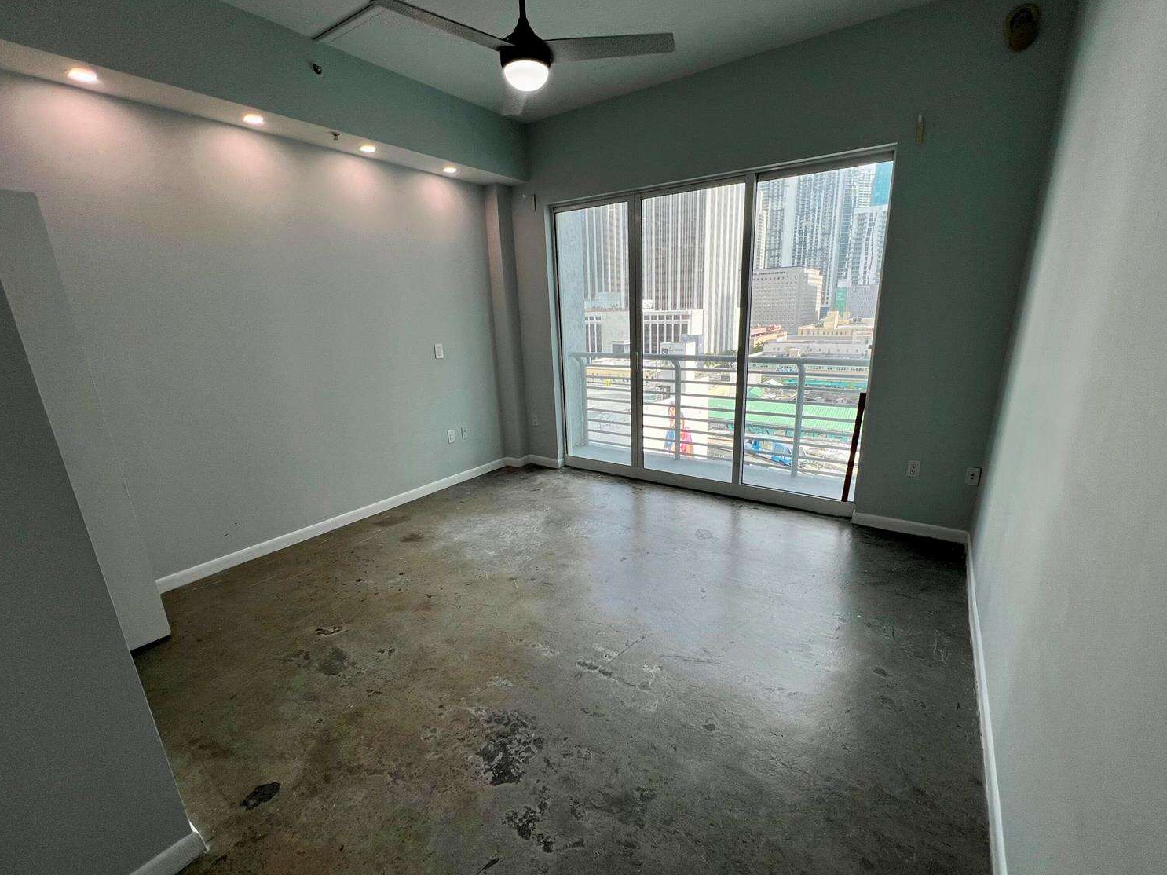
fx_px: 472
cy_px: 454
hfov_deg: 102.0
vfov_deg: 85.6
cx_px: 613
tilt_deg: -17.7
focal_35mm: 14
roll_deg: +1.0
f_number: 1.8
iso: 32
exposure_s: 1/315
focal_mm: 1.57
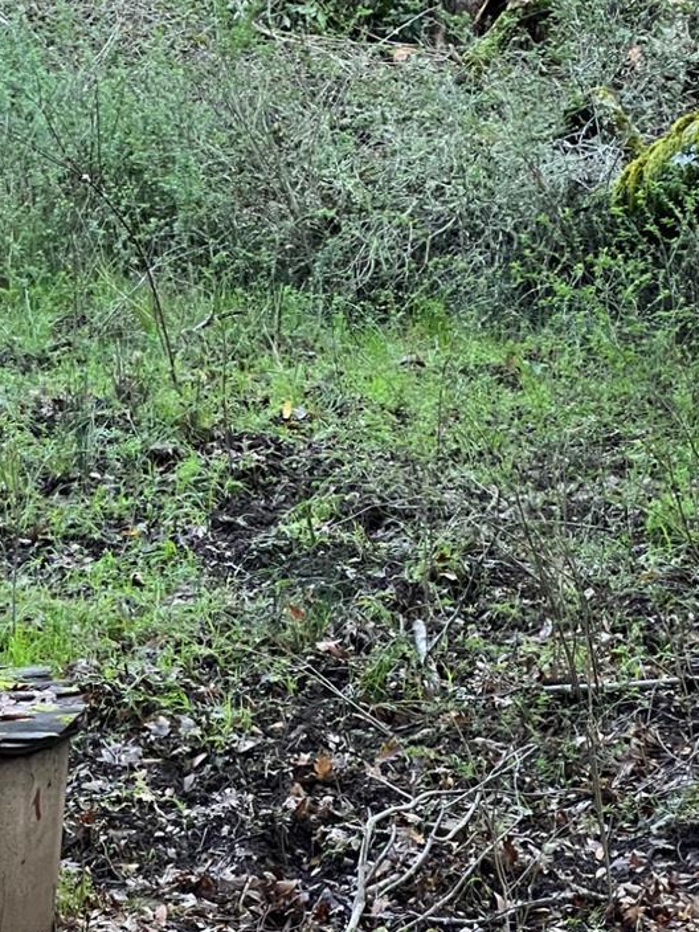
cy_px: 184
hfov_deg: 9.0
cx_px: 103
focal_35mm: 164
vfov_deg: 12.0
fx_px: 4416
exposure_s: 1/122
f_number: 2.8
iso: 250
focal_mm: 9
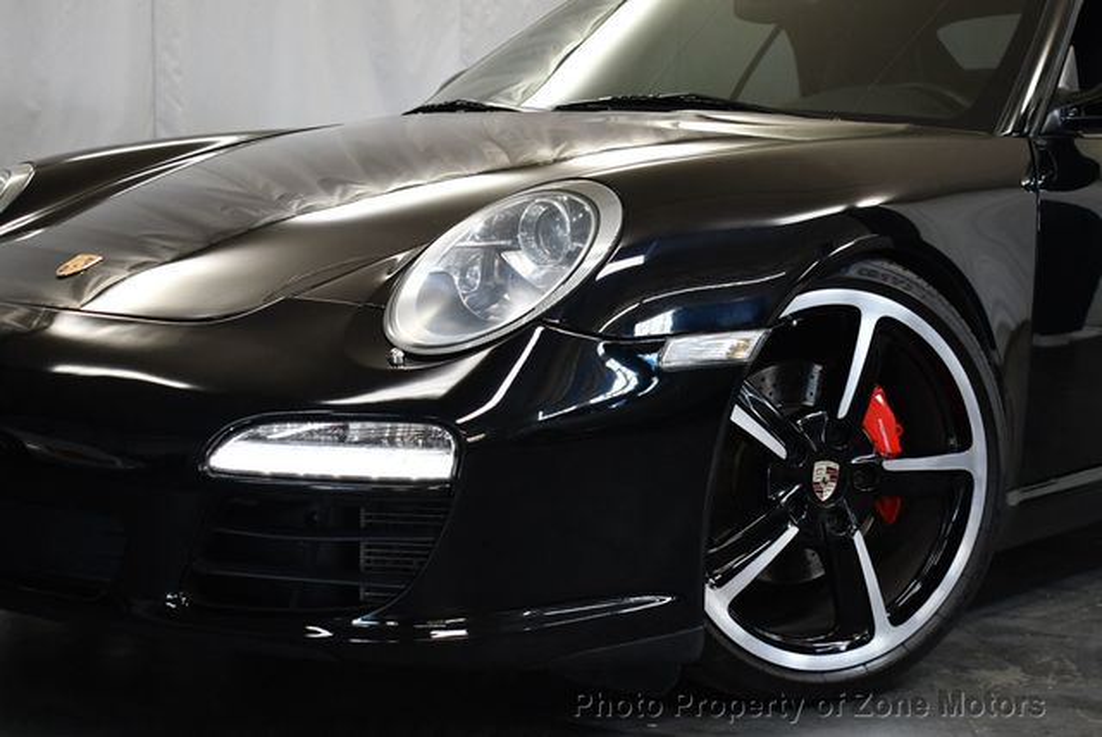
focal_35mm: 68
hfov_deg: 29.6
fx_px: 2083
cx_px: 551
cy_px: 368
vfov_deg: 20.1
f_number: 4.5
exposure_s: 1/160
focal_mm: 34
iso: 800
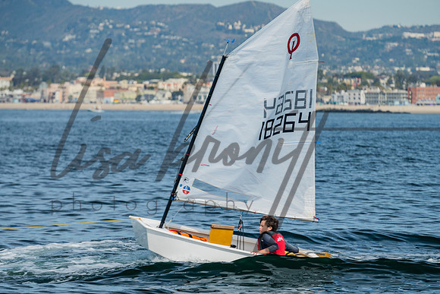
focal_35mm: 264
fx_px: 3231
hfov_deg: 7.8
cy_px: 196
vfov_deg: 5.2
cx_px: 220
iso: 100
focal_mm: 185
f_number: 6.3
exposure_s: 1/250
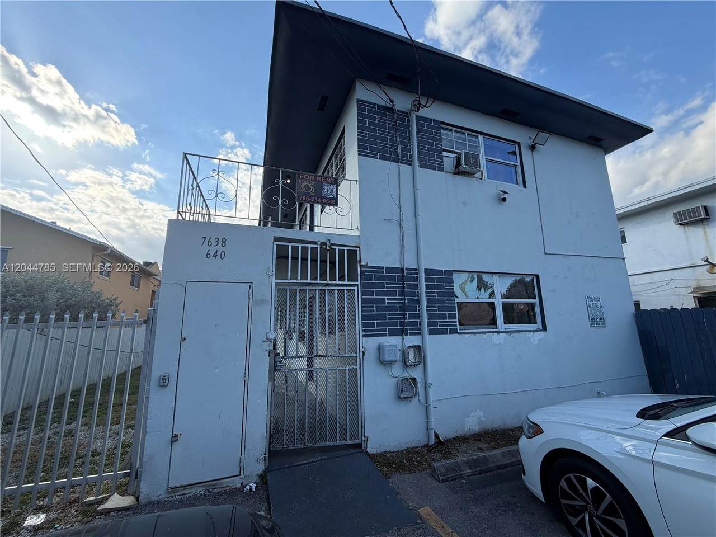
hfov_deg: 102.1
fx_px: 290
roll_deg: +2.5
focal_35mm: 14
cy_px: 268
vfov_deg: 85.7
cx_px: 358
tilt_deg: +14.1
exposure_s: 1/770
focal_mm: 2.22
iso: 40
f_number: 2.2
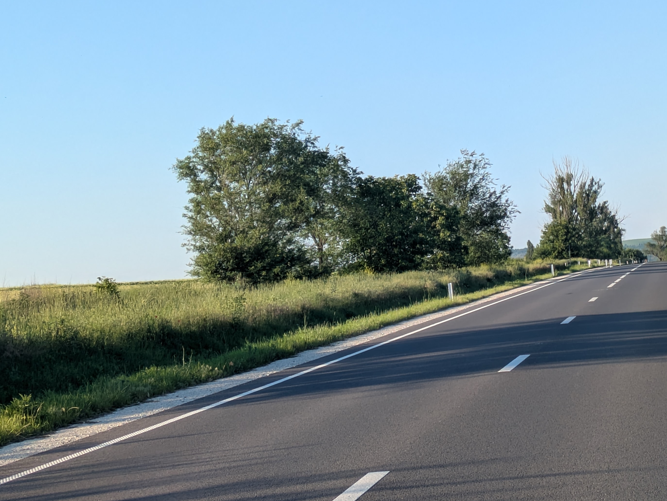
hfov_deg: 22.6
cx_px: 492
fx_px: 1658
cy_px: 205
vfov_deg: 17.2
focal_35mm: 86
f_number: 1.89
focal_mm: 5.43
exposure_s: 1/994
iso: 60
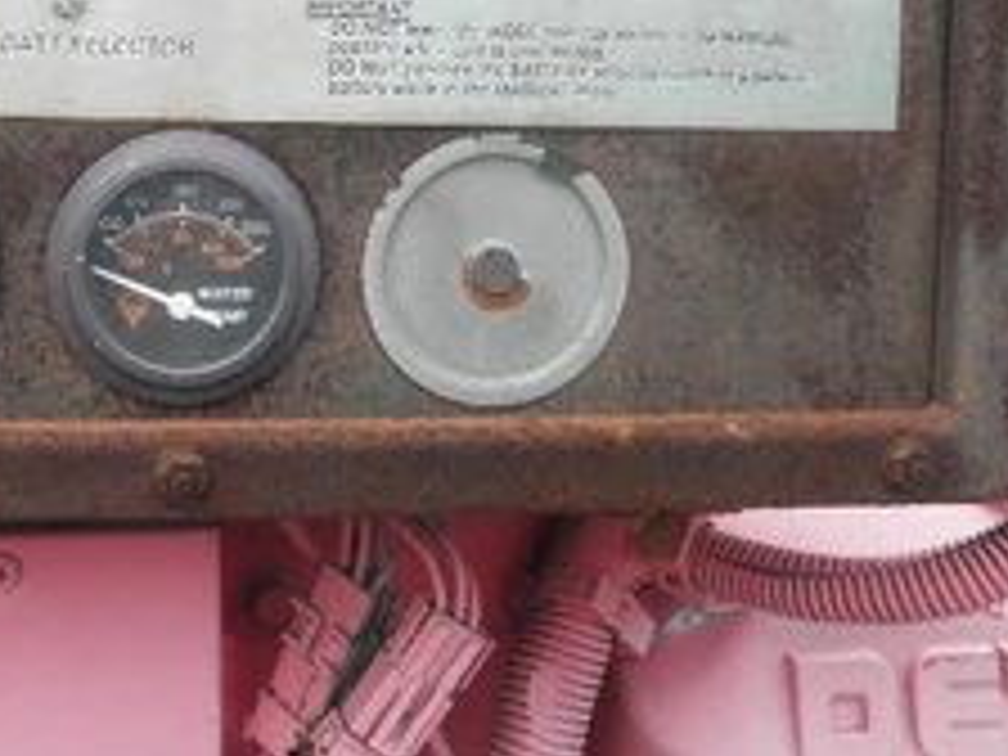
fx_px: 1456
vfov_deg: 28.1
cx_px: 202
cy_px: 86
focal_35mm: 50
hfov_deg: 36.9
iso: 64
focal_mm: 5
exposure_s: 1/250
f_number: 3
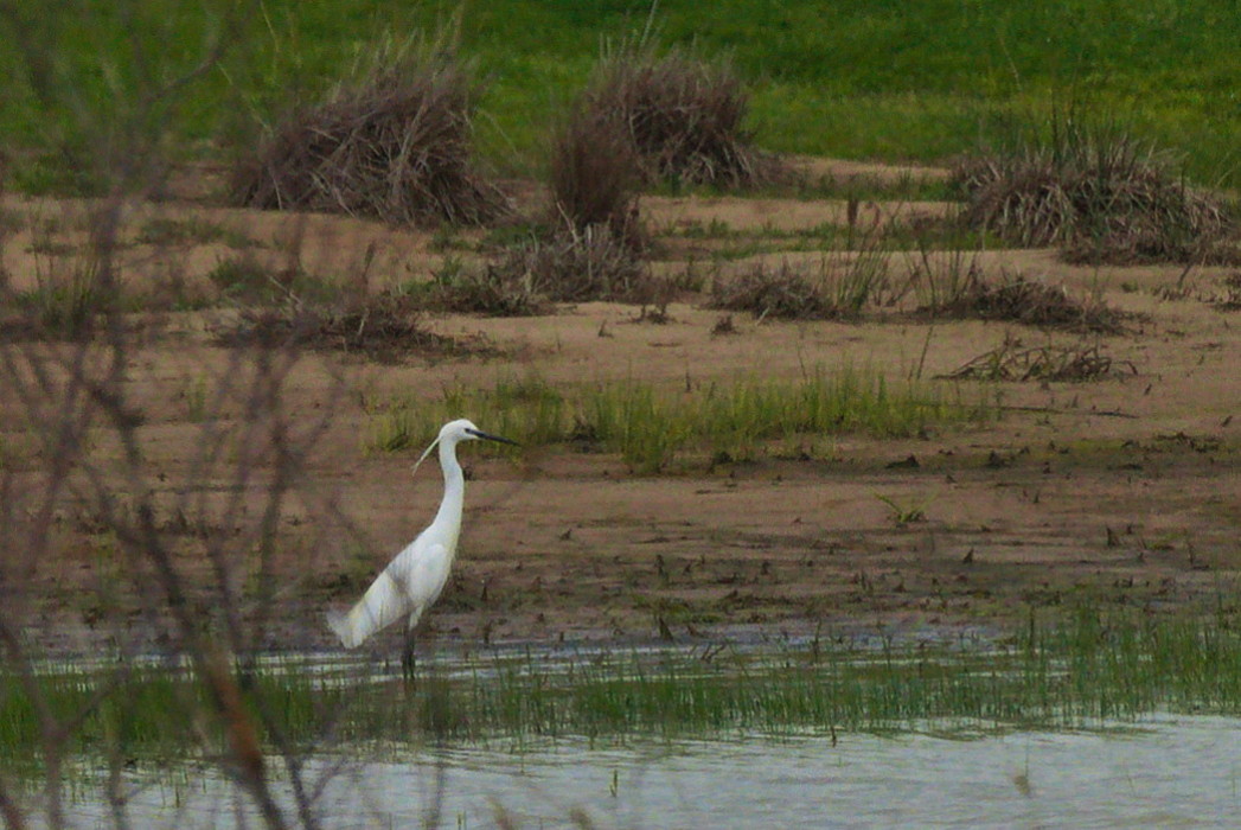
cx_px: 620
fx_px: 20700
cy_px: 415
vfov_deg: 2.3
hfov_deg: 3.4
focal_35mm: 600
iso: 1000
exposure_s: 1/640
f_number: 7.1
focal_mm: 600
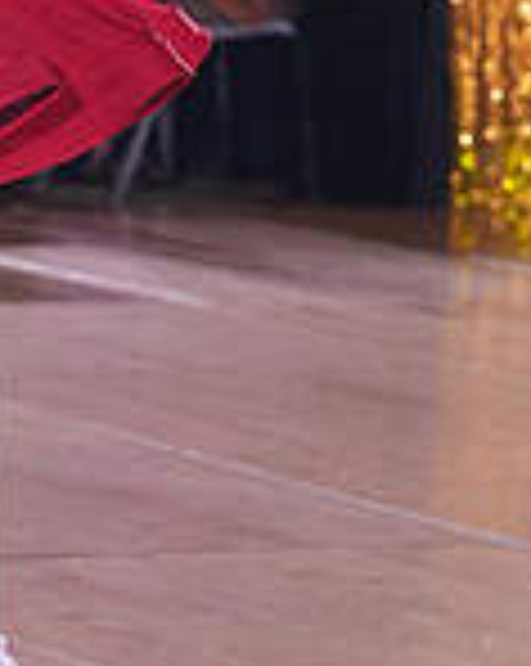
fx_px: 6378
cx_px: -223
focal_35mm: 324
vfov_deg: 5.9
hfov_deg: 4.7
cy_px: -158
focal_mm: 88
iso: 2000
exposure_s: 1/500
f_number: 4
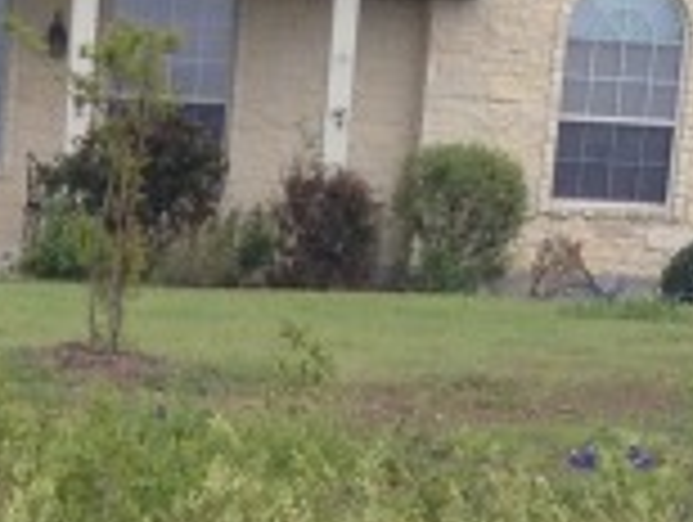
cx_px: -207
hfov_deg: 8.4
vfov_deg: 6.0
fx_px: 4652
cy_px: 1562
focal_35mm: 232
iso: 50
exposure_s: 1/1284
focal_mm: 4.28
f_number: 2.4
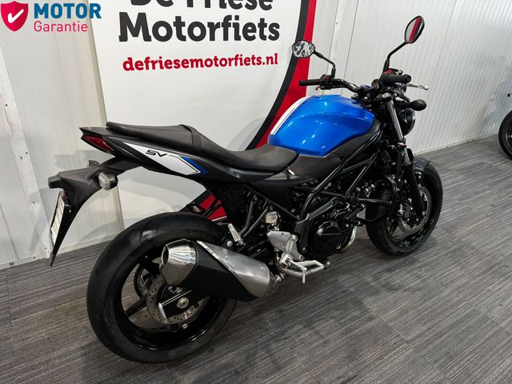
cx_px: 256
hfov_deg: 71.6
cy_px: 192
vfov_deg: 56.8
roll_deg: -3.1
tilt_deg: -29.5
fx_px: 355
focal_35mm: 24
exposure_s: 1/50
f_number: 1.78
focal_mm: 6.76
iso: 400
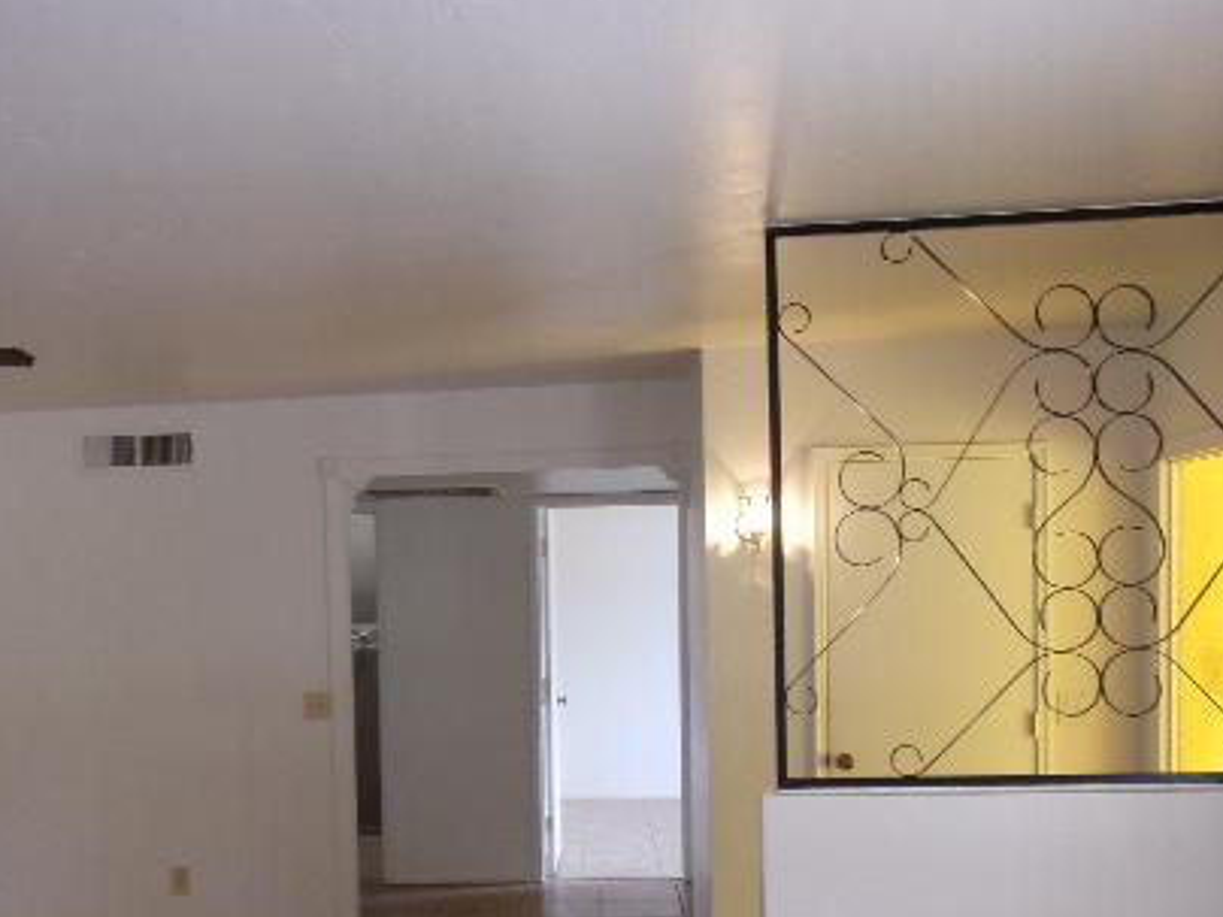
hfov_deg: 48.7
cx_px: 496
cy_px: 654
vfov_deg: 37.1
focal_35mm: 38
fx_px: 1343
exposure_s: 1/34
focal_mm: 4.3
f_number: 3.3
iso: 156
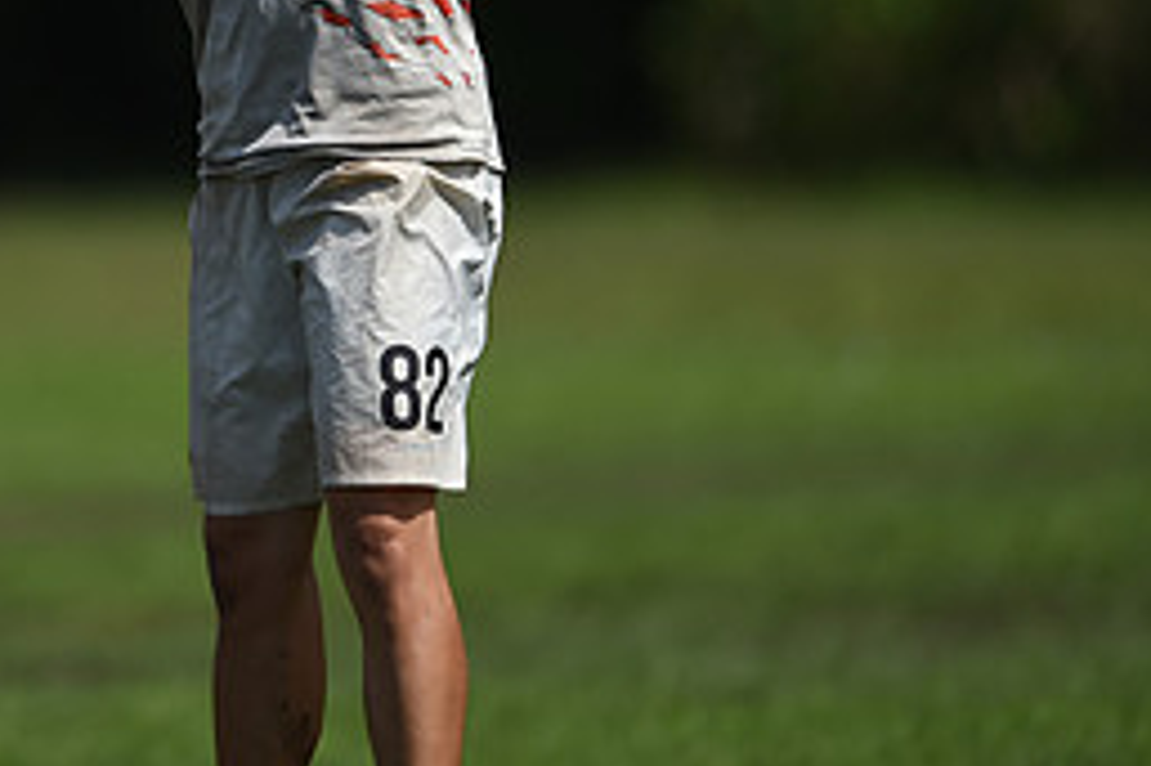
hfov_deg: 2.3
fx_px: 28851
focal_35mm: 903
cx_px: 215
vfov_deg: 1.5
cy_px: 161
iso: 200
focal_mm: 400
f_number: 2.8
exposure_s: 1/8000
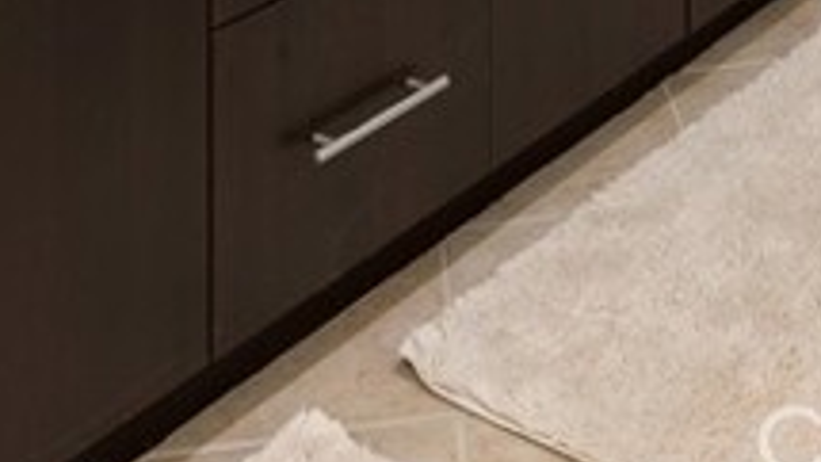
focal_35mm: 80
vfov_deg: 11.2
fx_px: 1742
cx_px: 783
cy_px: -808
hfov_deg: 25.5
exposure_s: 1
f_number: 9
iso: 320
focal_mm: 16
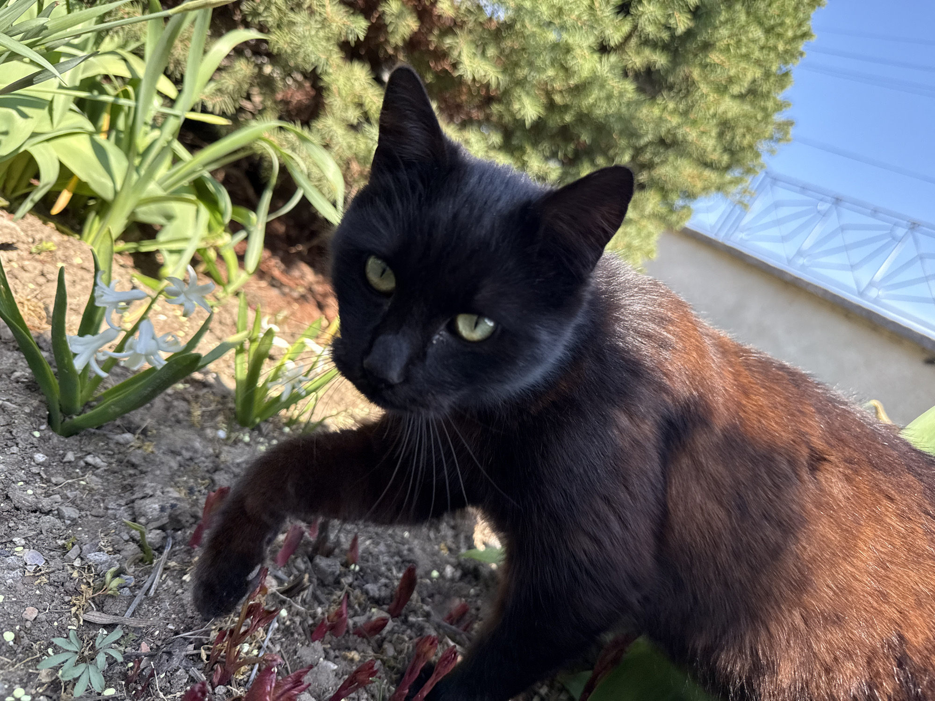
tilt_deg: -11.4
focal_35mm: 24
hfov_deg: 71.6
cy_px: 350
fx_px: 648
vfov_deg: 56.8
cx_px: 468
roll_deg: -33.0
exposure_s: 1/822
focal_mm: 6.76
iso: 80
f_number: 1.78
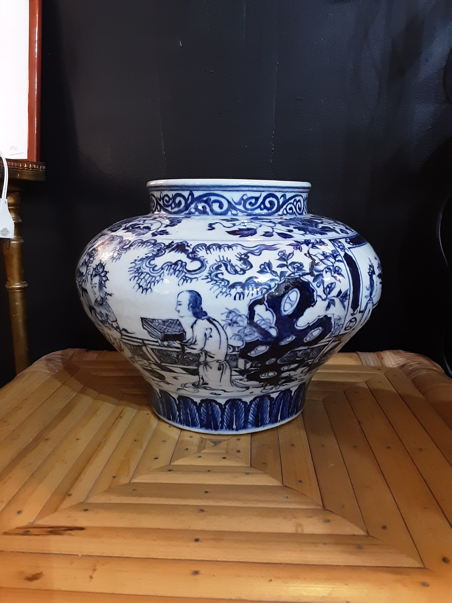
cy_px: 302
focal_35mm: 27
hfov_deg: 51.4
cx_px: 226
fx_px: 470
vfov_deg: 65.3
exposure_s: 1/25
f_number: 1.9
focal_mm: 2.91
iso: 400
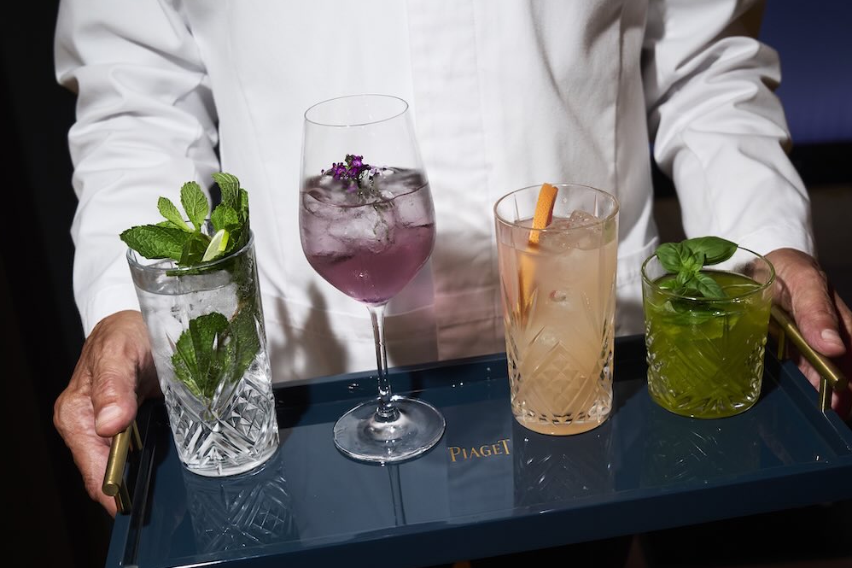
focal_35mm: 46
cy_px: 313
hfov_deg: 42.6
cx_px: 487
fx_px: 1088
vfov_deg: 29.2
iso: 800
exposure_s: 1/100
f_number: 5
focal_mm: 34
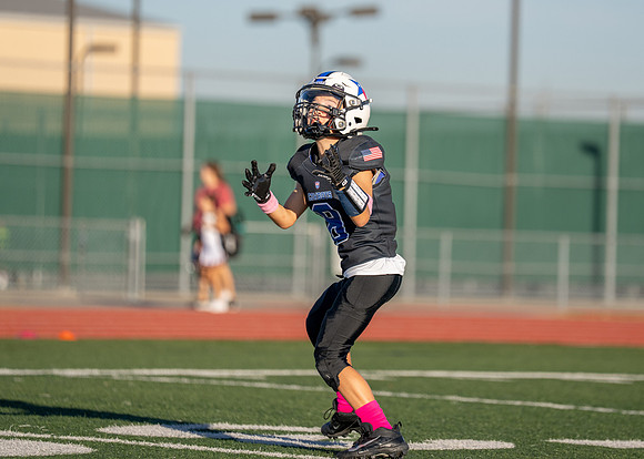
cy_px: 168
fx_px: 4472
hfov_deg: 8.2
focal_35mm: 245
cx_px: 385
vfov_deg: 5.9
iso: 250
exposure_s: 1/4000
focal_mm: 178
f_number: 2.8
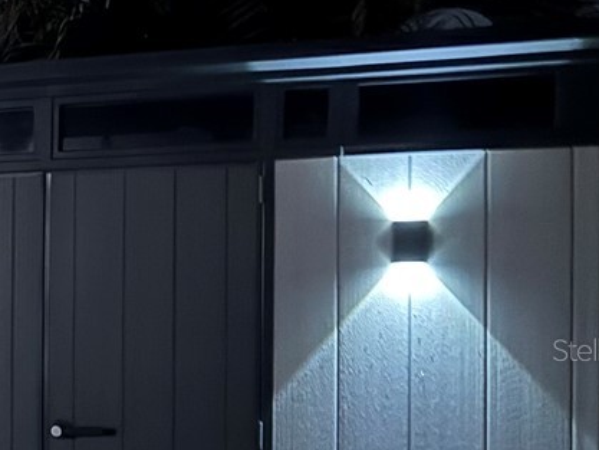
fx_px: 1592
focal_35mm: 92
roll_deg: +0.4
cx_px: -461
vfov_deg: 16.0
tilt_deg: -0.8
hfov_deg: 17.5
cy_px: 349
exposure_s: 1/9
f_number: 1.78
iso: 1600
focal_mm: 6.76
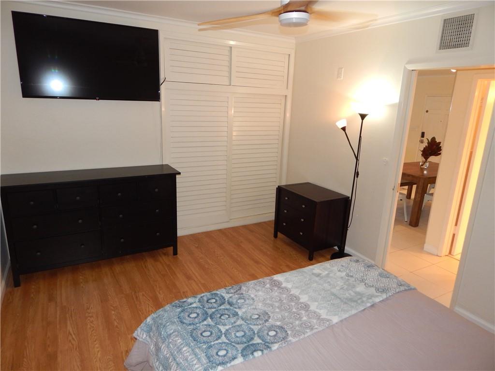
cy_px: 186
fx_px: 329
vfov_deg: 58.9
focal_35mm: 23
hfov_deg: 73.9
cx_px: 248
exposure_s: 1/30
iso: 200
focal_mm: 4
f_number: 3
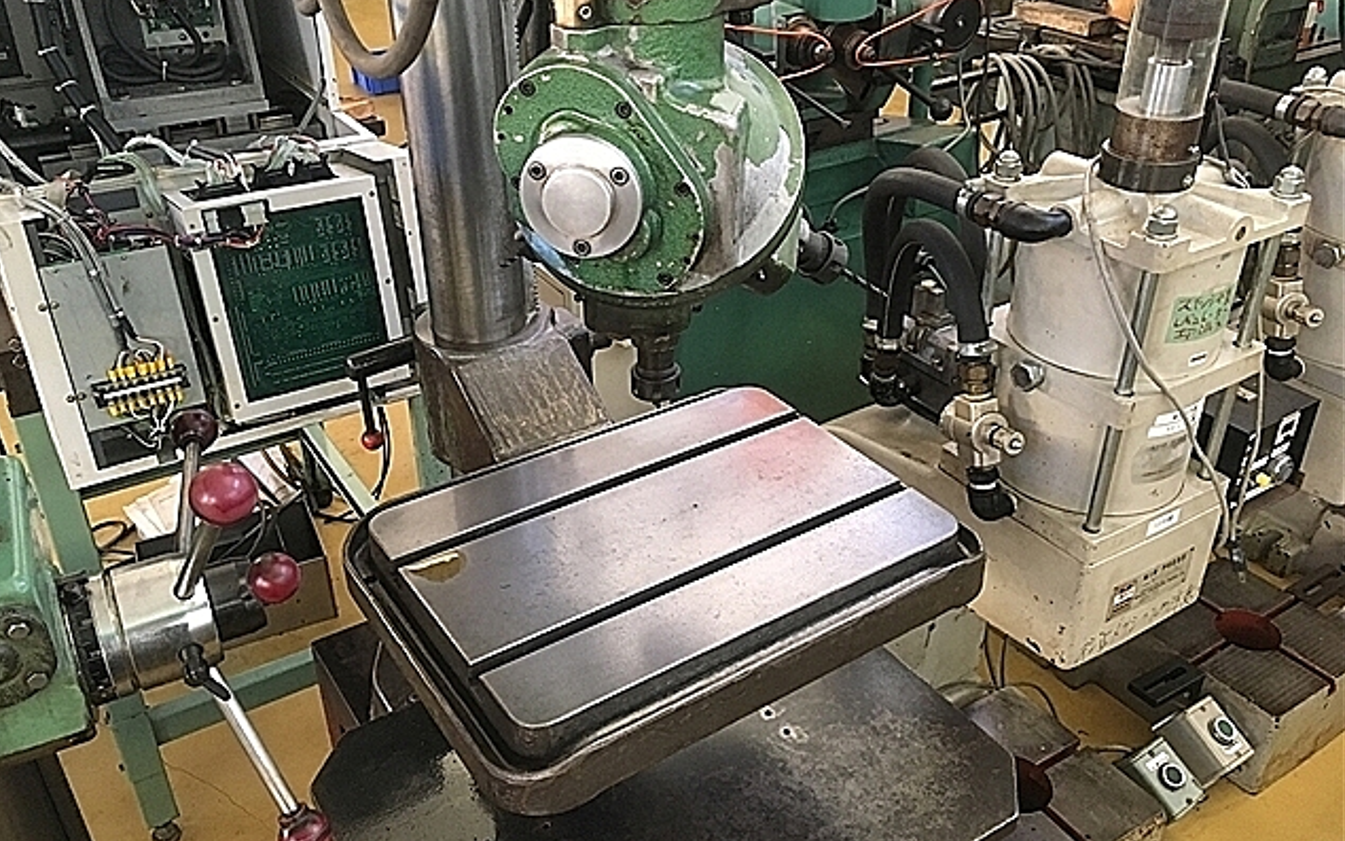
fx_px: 1136
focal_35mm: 31
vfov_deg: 40.6
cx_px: 669
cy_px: 419
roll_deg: +0.2
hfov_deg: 61.2
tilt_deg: -31.0
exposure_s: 1/30
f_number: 2.2
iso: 160
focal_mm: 4.15
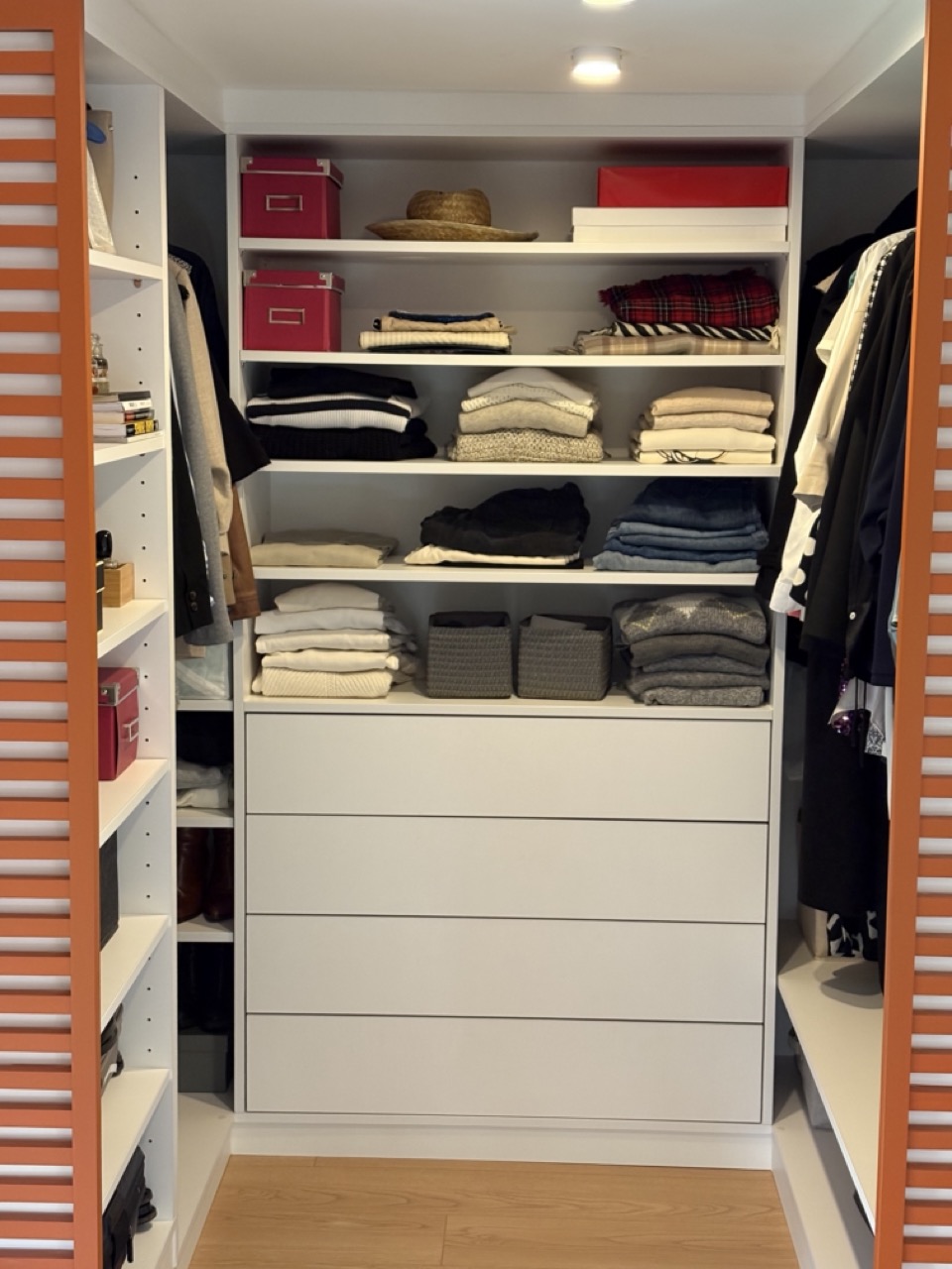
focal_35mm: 52
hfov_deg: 28.0
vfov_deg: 36.8
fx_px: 1907
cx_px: 476
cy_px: 634
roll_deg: -0.5
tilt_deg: -8.2
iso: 250
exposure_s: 1/33
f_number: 1.6
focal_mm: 5.96
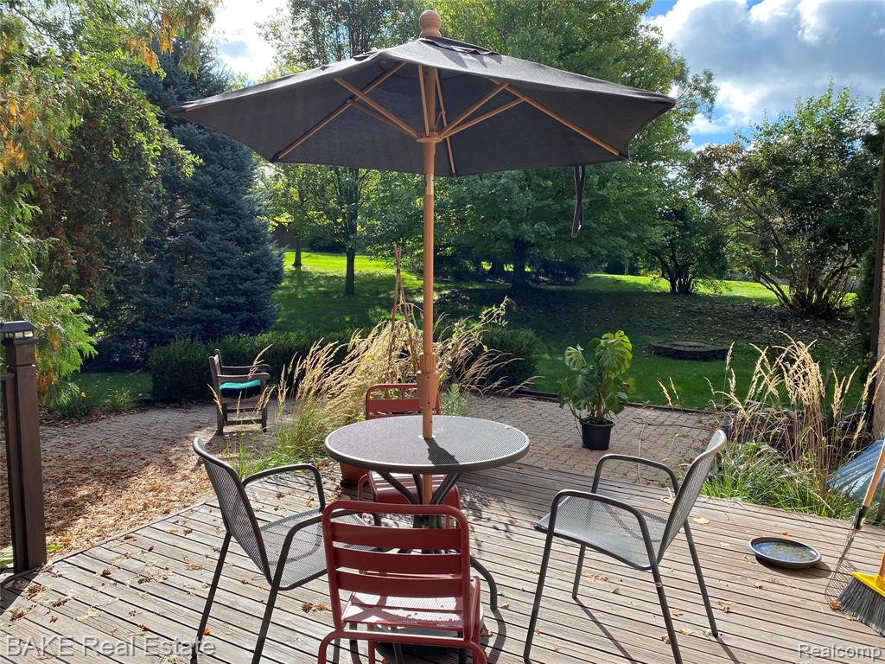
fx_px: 665
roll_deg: +0.0
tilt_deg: -6.1
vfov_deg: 53.1
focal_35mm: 26
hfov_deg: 67.3
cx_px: 442
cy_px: 332
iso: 32
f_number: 1.8
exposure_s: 1/973
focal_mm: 4.25
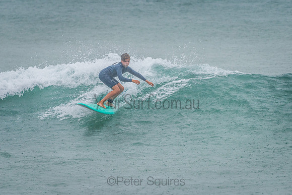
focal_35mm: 613
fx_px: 4973
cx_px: 130
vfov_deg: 2.2
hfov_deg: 3.4
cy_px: 81
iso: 640
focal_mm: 500
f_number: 5.6
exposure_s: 1/320
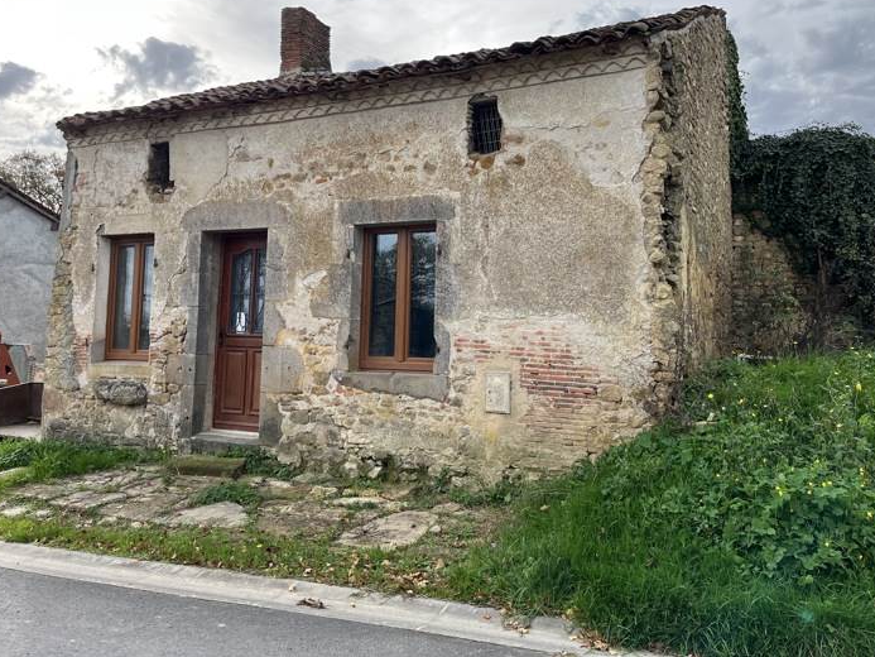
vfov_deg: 46.7
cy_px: 279
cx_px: 449
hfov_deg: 59.9
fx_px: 758
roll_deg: -1.0
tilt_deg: +4.3
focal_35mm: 30
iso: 50
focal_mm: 5.1
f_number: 1.6
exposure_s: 1/1279
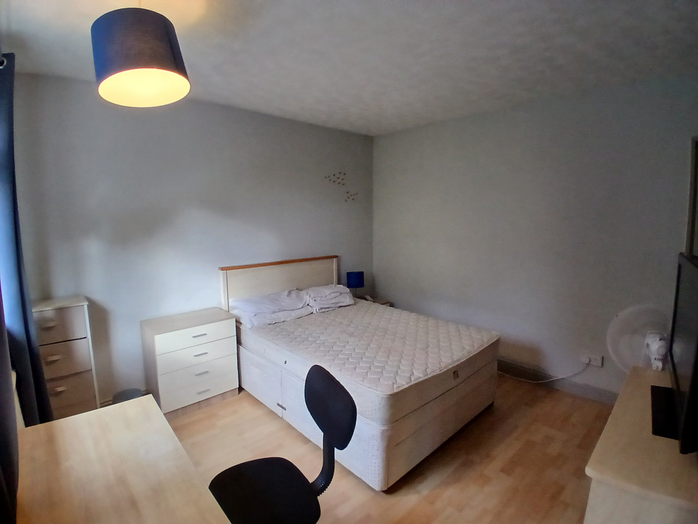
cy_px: 262
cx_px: 349
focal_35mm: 17
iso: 160
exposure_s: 1/33
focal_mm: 1.4
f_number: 2.2
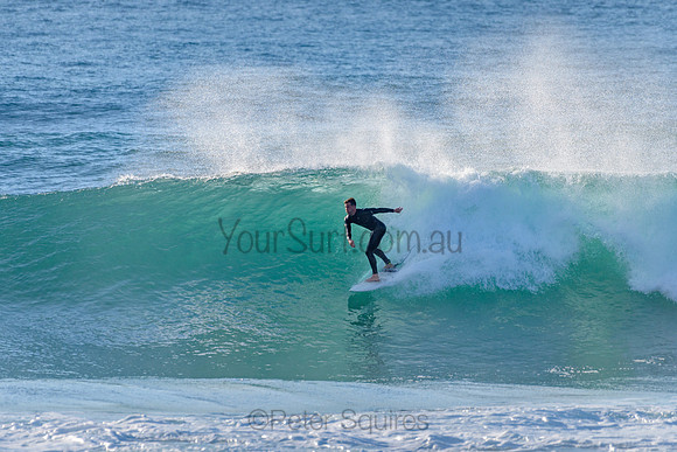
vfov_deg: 2.2
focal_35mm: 613
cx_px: 338
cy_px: 226
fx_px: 11534
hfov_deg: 3.4
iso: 220
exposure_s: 1/2000
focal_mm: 500
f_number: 5.6
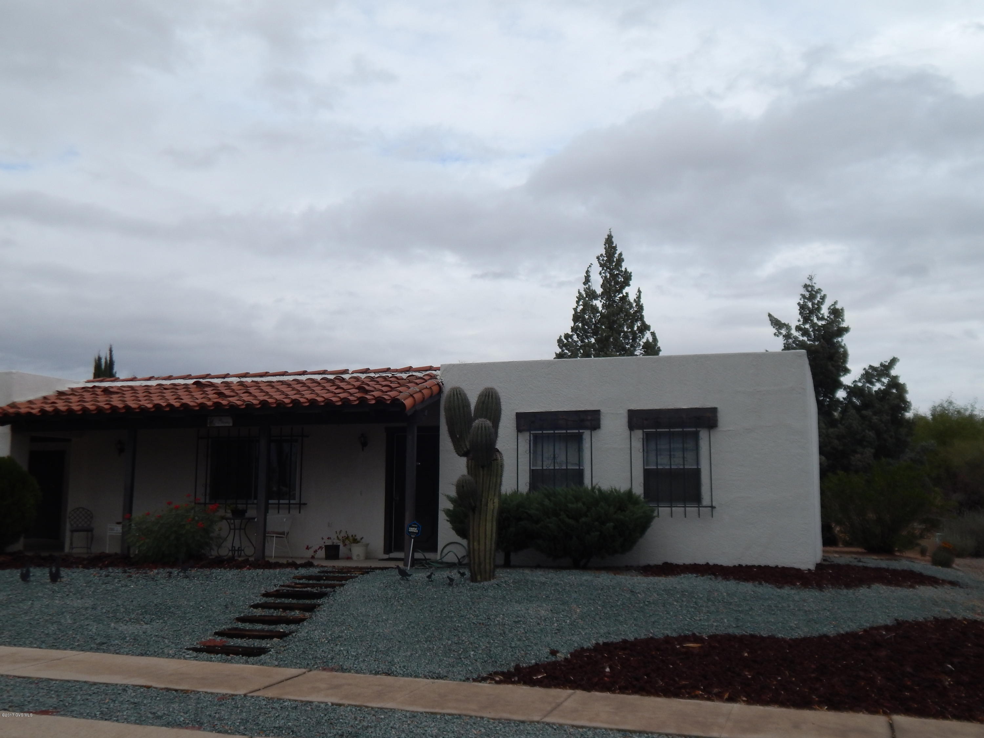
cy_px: 369
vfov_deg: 37.7
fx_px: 1080
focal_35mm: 38
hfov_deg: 49.0
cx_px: 492
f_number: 3.4
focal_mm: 6.8
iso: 125
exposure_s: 1/1000
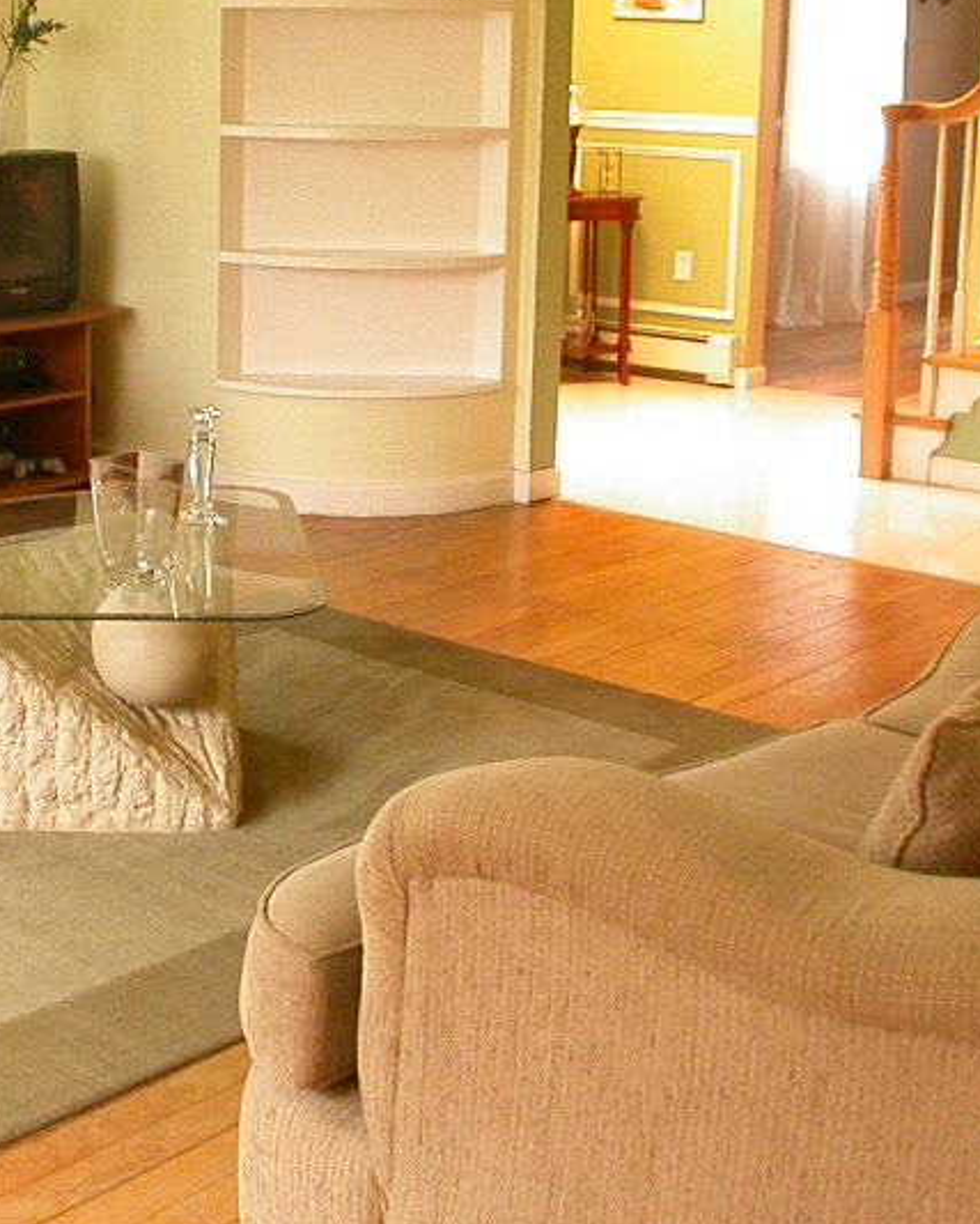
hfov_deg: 17.1
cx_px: 165
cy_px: 367
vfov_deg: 21.4
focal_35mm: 89
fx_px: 3224
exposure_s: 1/3.9
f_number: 2.6
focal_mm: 7.85
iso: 184
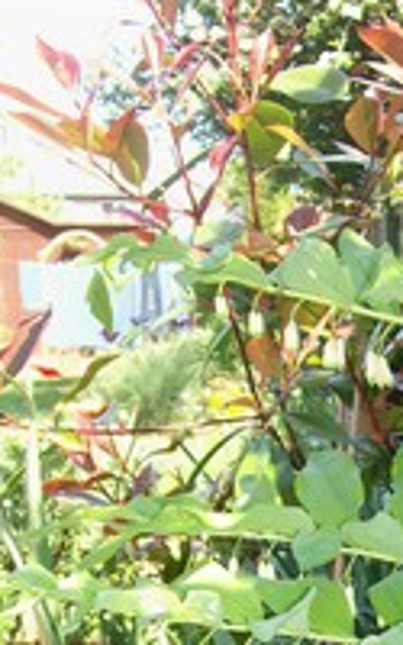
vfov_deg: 23.7
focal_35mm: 84
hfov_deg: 15.2
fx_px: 1476
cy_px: 635
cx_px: 413
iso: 80
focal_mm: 6
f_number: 2.7
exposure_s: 1/188
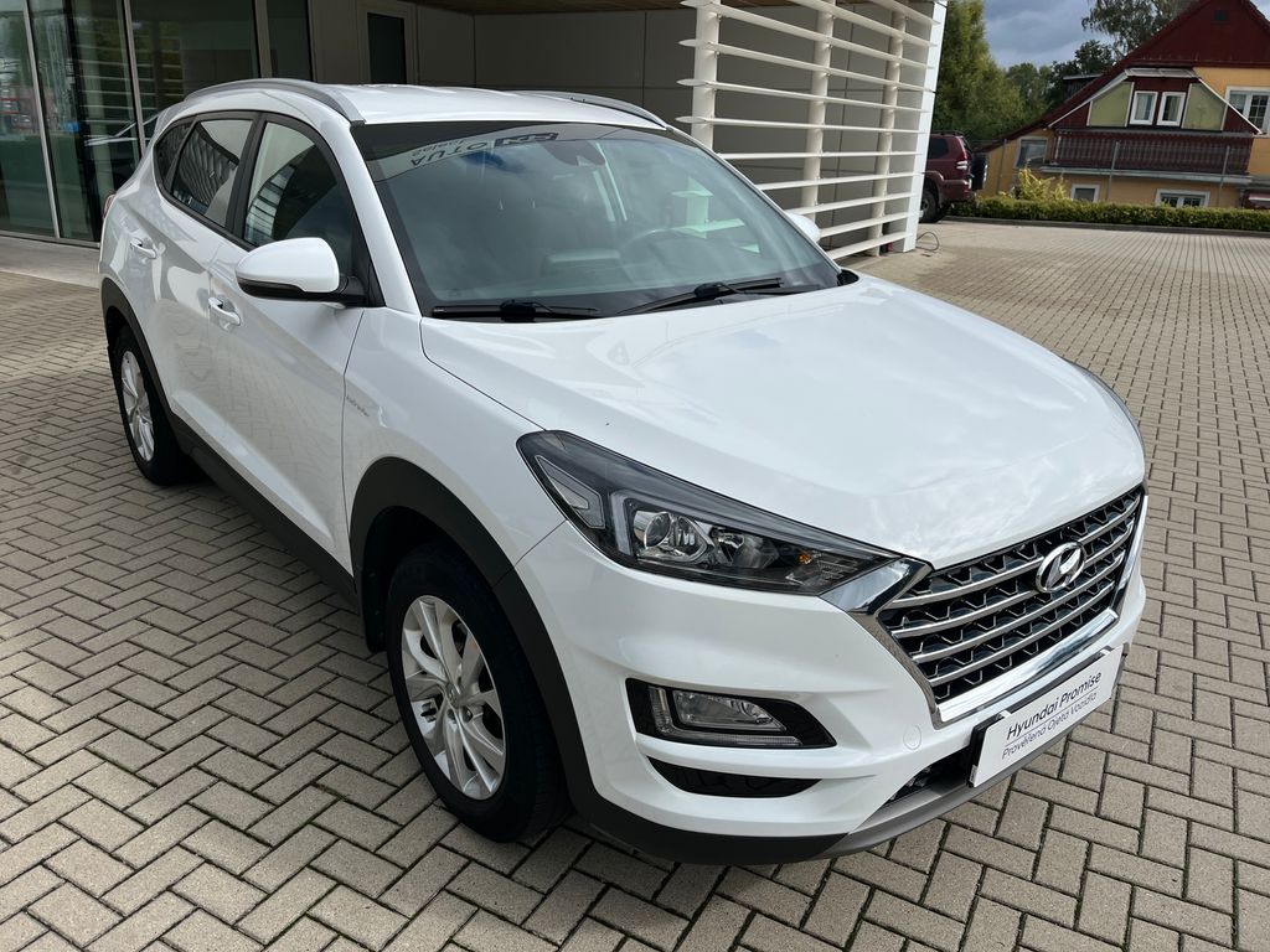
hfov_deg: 67.3
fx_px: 954
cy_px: 476
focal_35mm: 26
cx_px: 635
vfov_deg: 53.1
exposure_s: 1/4149
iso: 50
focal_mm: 5.1
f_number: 1.6
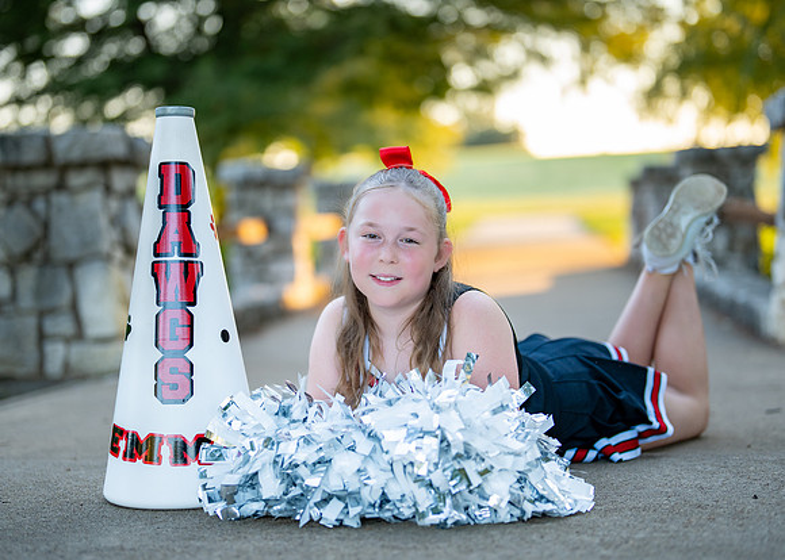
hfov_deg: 32.3
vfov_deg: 23.3
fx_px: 1358
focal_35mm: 61
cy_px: 279
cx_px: 388
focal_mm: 50
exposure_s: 1/640
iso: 200
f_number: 1.2
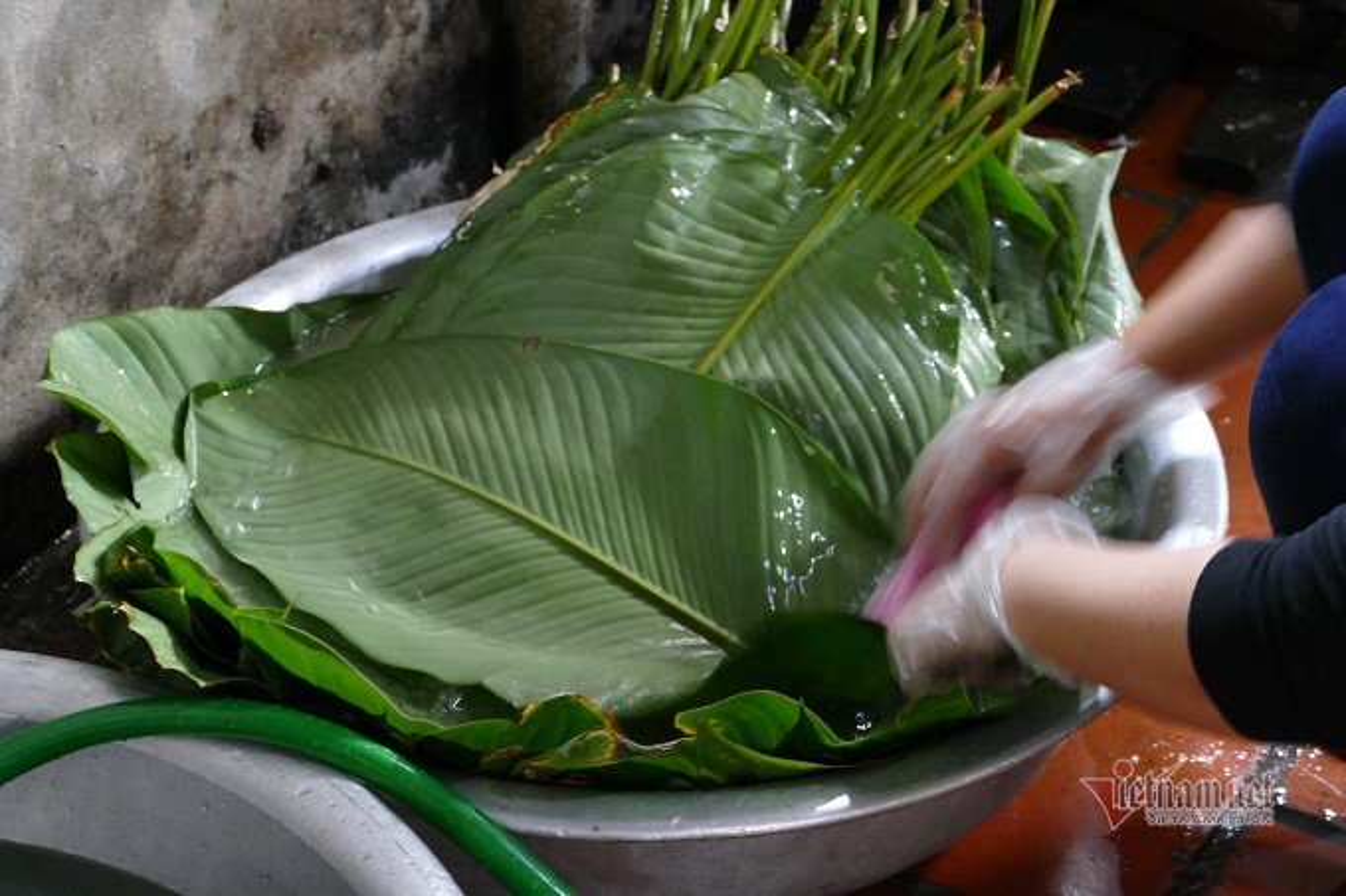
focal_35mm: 84
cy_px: 448
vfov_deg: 16.3
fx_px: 3140
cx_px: 673
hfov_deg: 24.2
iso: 2000
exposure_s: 1/25
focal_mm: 30.68
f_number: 3.8
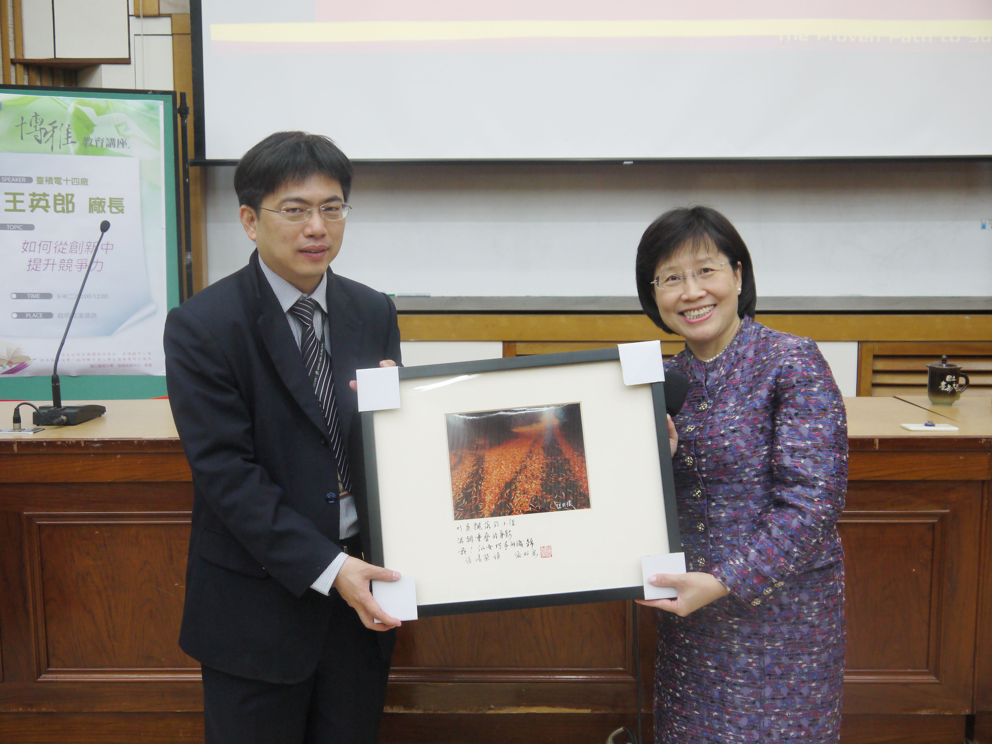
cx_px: 496
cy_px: 372
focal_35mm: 38
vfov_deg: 37.7
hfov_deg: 49.0
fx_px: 1089
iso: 400
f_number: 4.2
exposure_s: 1/50
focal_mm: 19
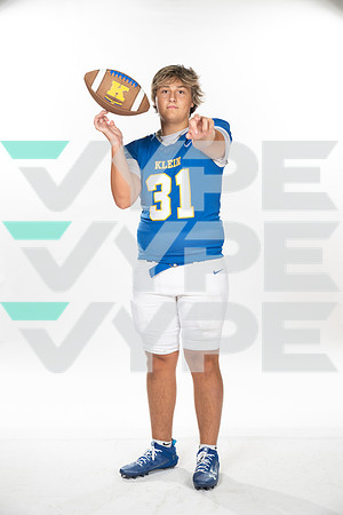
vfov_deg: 35.6
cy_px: 258
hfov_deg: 24.2
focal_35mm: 56
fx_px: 800
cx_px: 172
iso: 800
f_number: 7.1
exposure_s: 1/320
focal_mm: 56
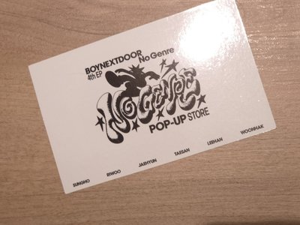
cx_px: 150
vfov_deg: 21.3
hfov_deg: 28.2
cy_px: 112
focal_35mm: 69
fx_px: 598
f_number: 2.4
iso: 64
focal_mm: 7
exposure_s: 1/30
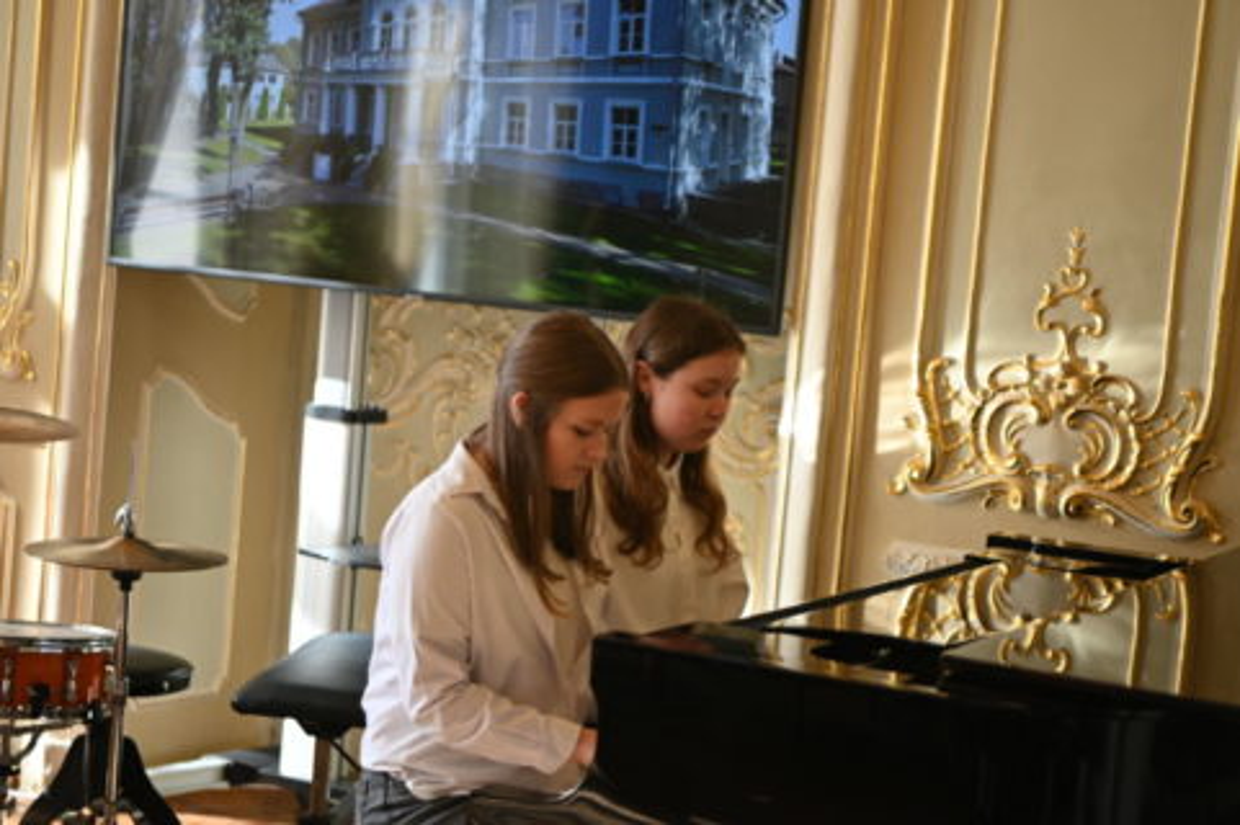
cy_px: 412
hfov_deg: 28.9
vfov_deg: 19.4
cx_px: 620
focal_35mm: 70
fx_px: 2409
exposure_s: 1/100
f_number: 2.8
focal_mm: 70
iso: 320
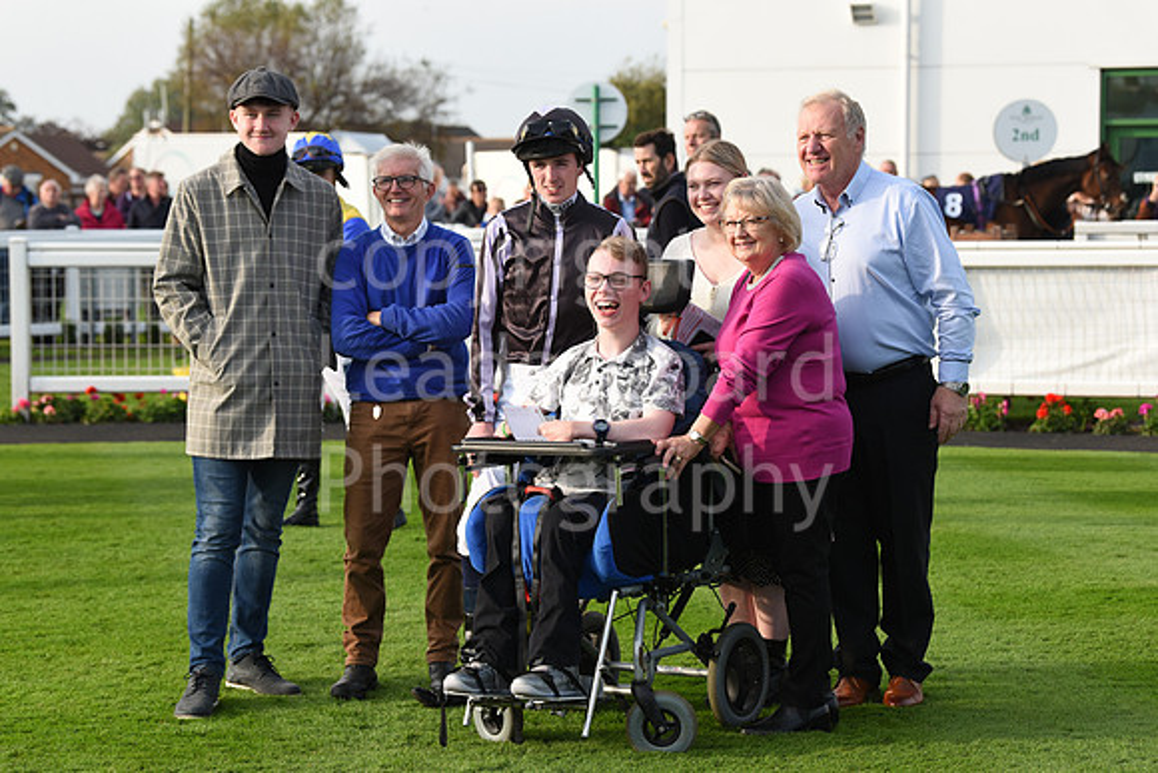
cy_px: 386
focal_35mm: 100
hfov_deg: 20.4
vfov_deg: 13.7
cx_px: 579
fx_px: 3217
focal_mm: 100
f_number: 5.6
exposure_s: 1/1000
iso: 640
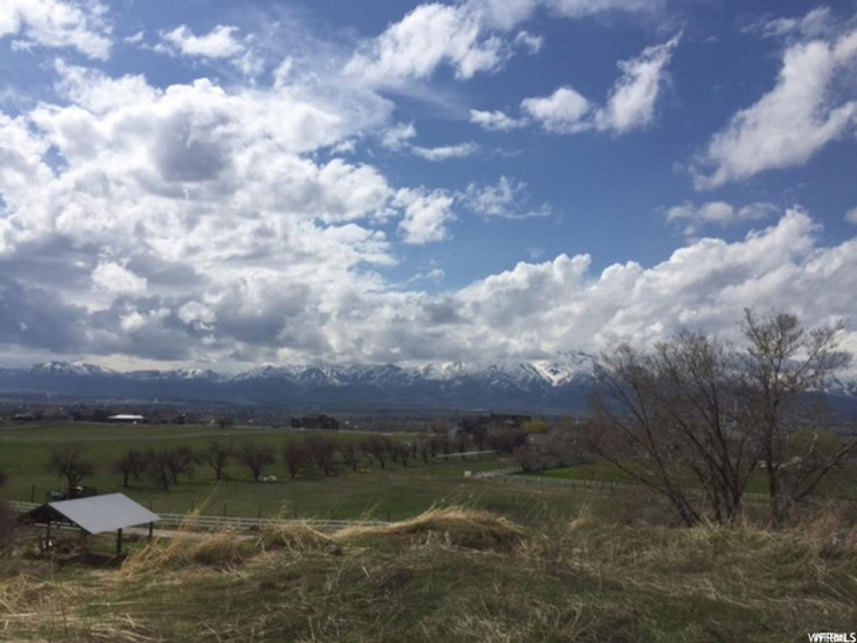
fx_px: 718
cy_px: 322
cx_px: 428
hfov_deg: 61.7
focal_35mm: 29
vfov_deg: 48.2
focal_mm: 4.15
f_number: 2.2
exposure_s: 1/7937
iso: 32
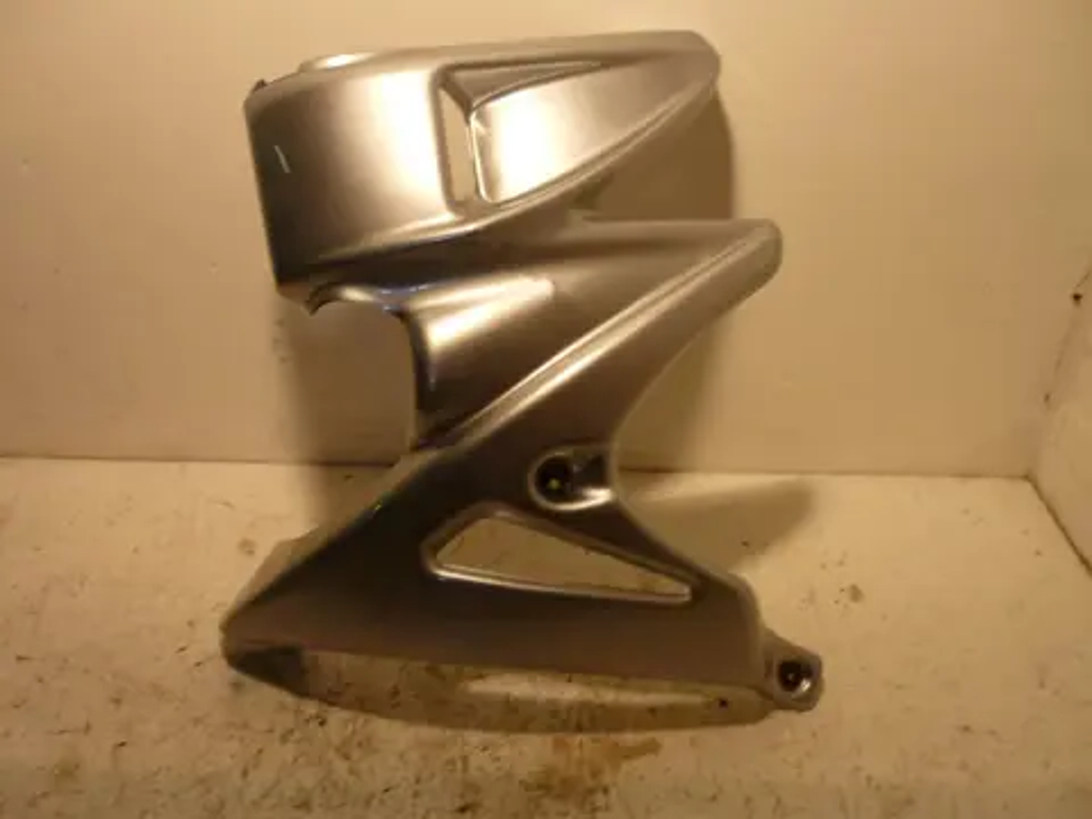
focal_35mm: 33
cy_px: 410
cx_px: 546
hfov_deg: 55.4
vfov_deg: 42.9
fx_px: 1041
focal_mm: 5.5
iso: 80
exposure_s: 1/50
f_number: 2.8
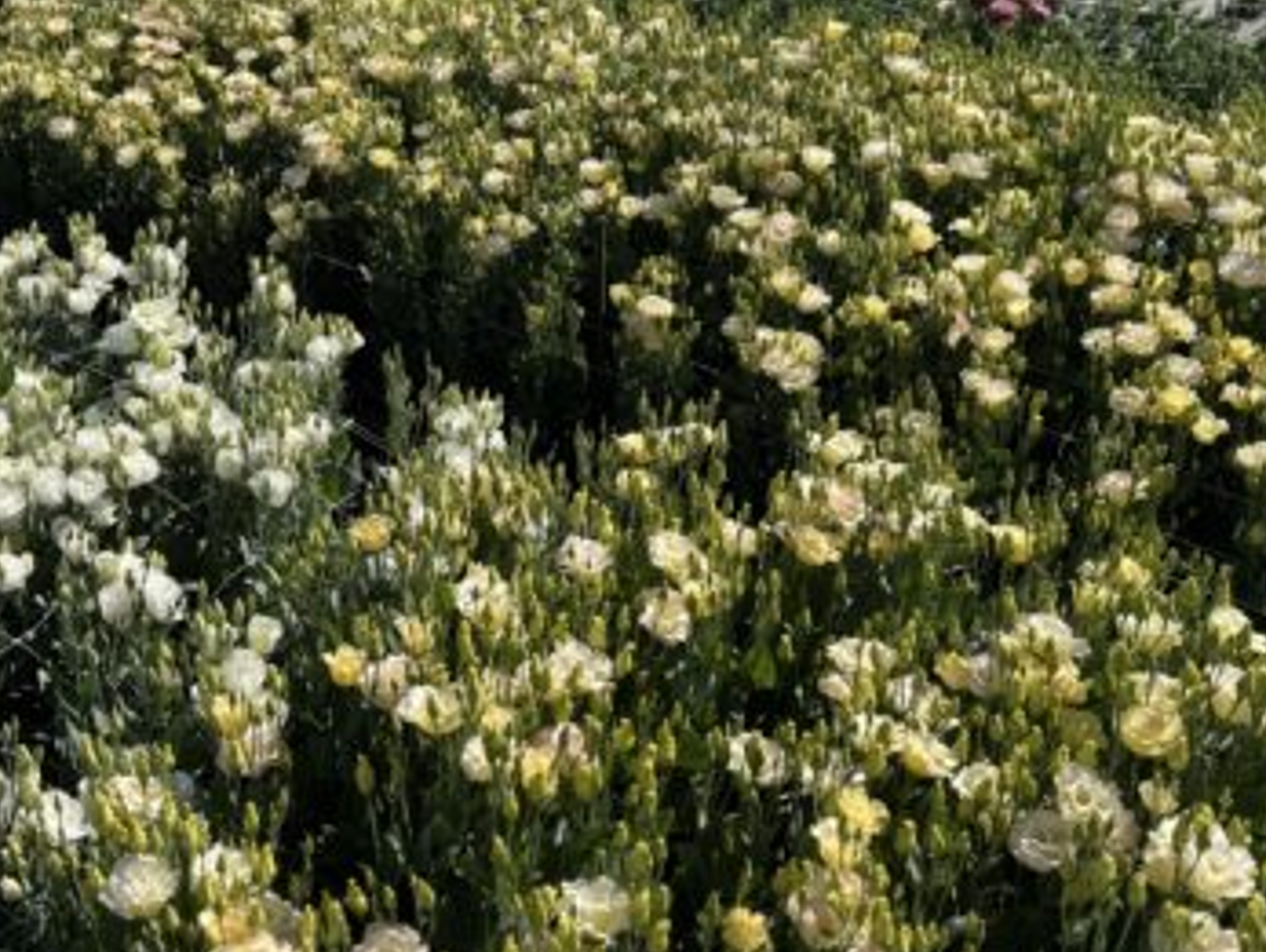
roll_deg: +4.3
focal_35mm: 43
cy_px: 191
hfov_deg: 42.2
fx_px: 1574
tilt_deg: -22.3
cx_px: 281
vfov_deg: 32.7
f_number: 1.78
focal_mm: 6.76
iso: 80
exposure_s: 1/4049
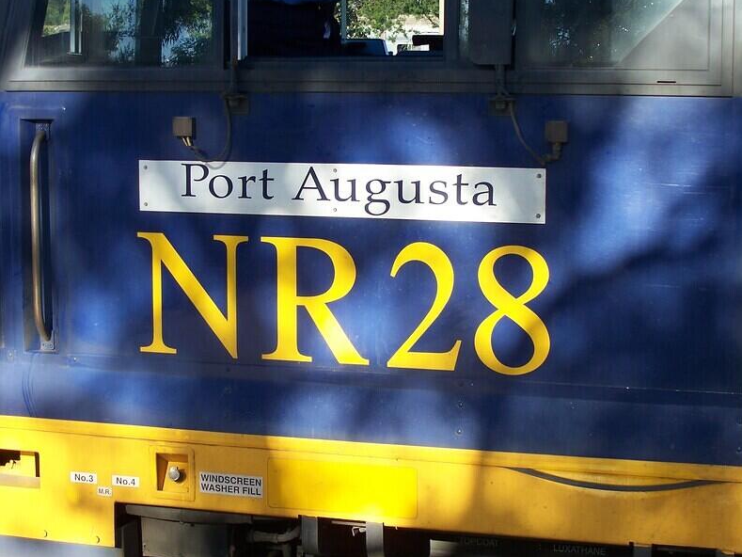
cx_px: 375
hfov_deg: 26.7
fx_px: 1565
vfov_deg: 20.2
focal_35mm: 73
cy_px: 278
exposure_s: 1/350
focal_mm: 12.3
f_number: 3.4
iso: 80
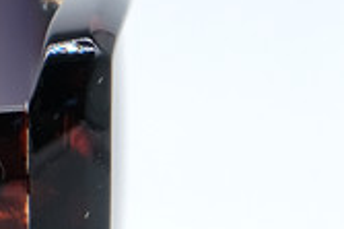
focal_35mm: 438
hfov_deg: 4.5
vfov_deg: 3.1
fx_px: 4181
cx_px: -641
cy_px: 229
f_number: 4
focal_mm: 48.4
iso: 160
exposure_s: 1/150
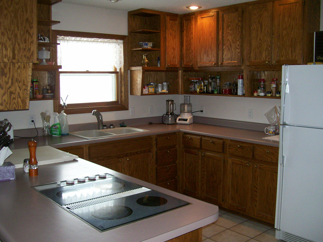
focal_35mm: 36
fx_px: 336
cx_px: 162
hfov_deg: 51.4
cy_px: 121
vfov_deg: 39.7
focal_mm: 6
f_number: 2.7
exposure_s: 1/64
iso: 140
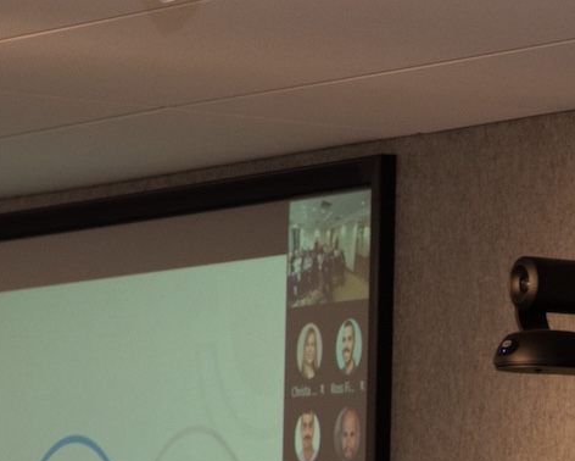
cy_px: 813
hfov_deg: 5.6
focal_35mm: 338
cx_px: 937
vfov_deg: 4.5
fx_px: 5754
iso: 1600
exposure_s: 1/250
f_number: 5.6
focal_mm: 85
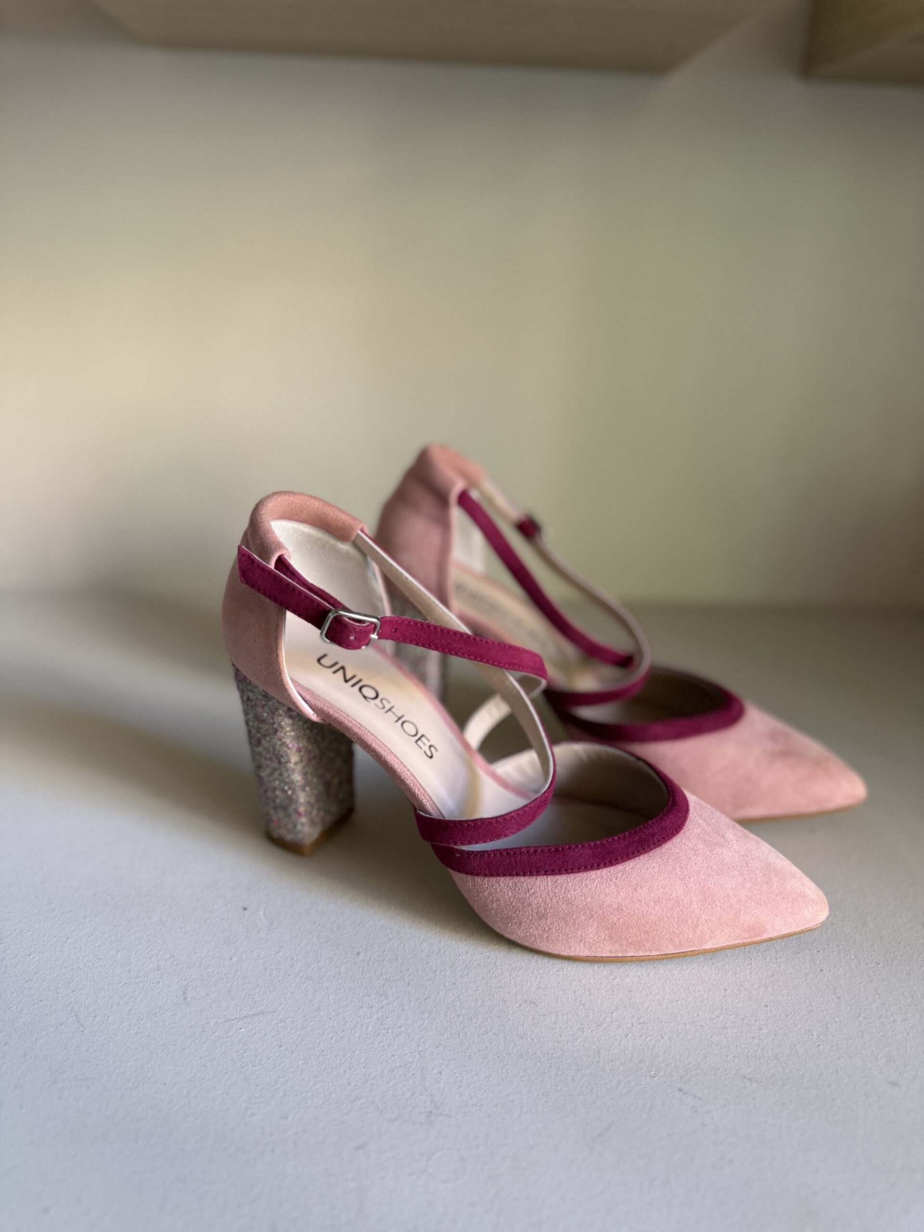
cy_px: 616
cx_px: 462
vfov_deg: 71.6
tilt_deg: -22.5
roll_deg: -4.0
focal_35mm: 24
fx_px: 854
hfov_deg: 56.8
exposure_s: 1/84
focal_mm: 6.76
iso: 200
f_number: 1.78
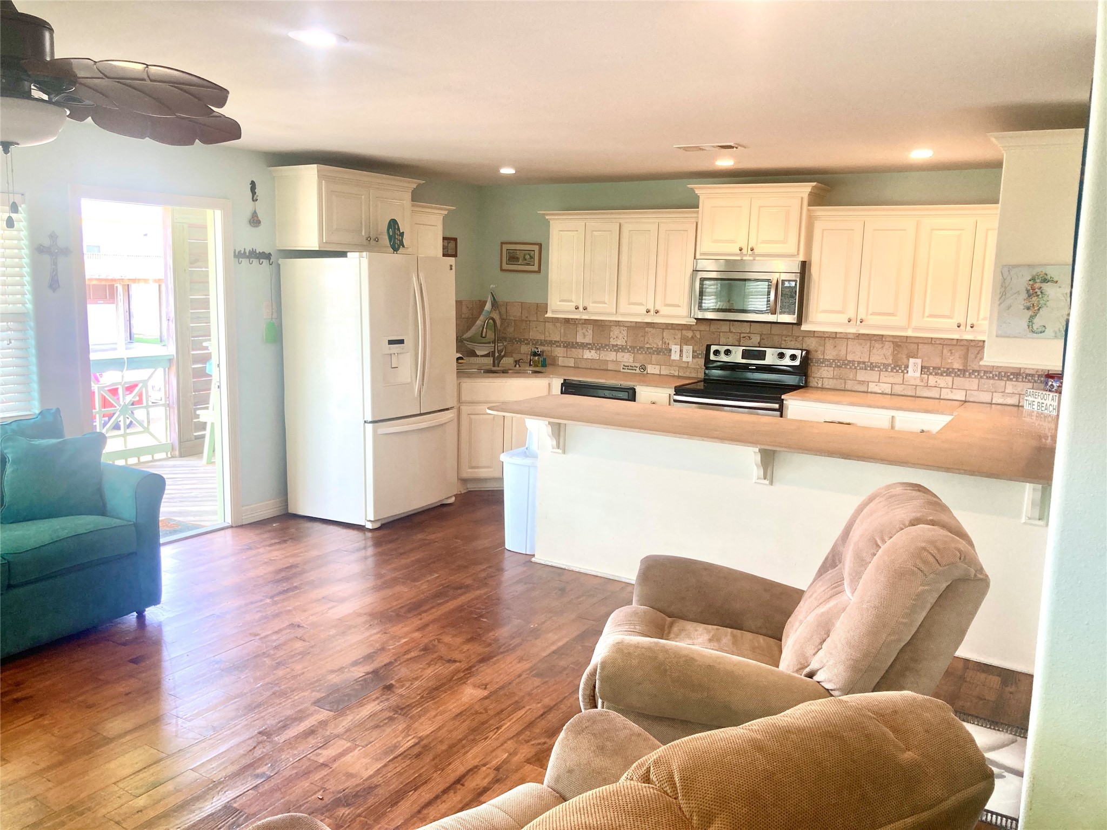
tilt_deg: -7.8
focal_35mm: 28
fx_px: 895
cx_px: 554
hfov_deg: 63.4
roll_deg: -1.8
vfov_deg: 49.7
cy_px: 415
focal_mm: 3.99
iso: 64
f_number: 1.8
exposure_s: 1/60
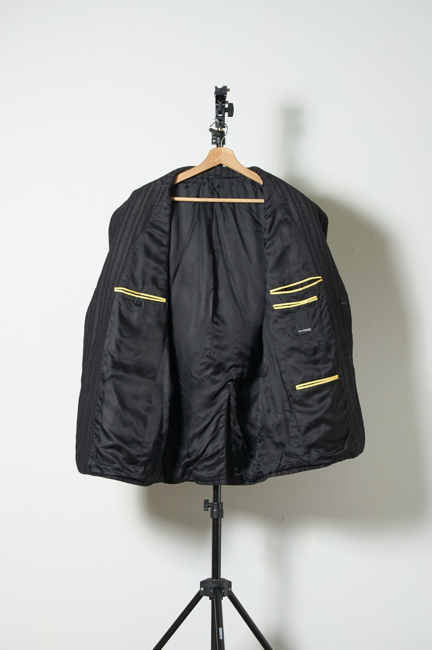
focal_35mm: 82
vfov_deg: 24.6
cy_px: 325
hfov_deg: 16.5
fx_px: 1489
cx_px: 216
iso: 200
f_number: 9
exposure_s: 1/100
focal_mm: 55
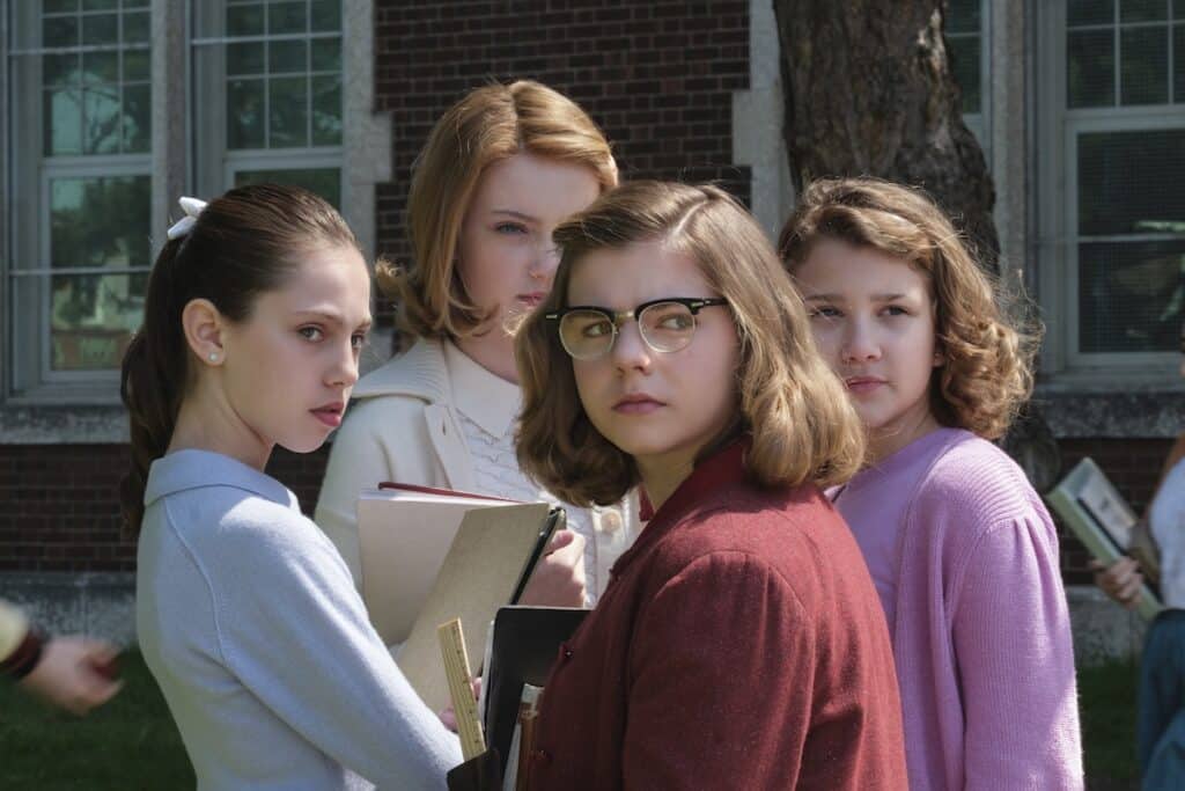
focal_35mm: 135
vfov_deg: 10.2
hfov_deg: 15.2
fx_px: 4444
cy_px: 396
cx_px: 592
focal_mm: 90
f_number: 16
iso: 800
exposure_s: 1/100
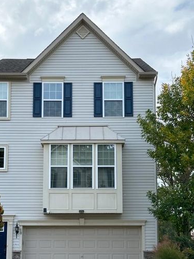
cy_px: 168
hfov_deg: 22.9
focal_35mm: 64
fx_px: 478
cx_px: 78
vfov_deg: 30.1
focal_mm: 6.86
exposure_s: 1/1783
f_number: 1.78
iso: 64
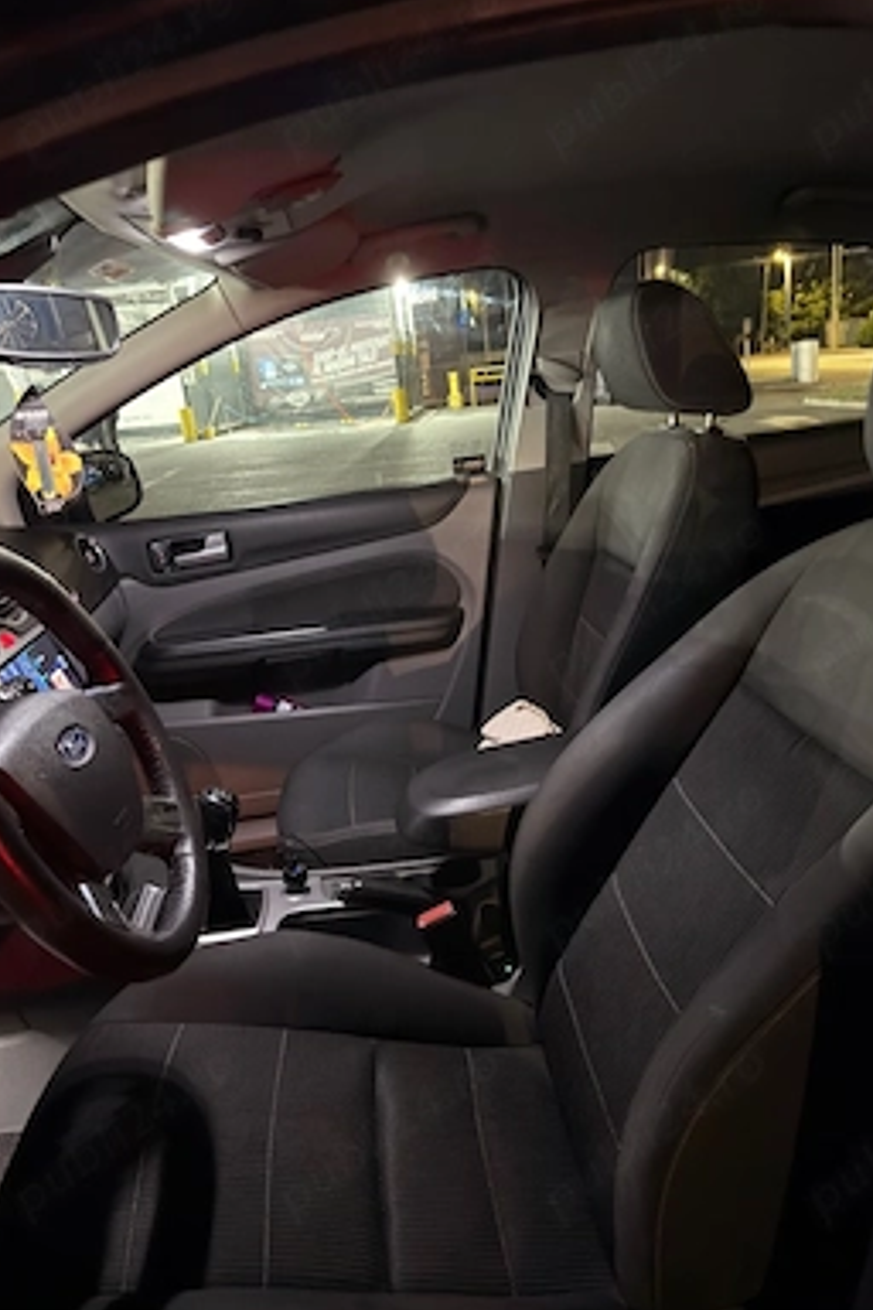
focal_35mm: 26
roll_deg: +5.8
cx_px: 457
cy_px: 641
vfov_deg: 69.4
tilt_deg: -14.4
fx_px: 946
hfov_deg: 49.5
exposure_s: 1/17
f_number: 1.78
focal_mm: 6.76
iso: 1600
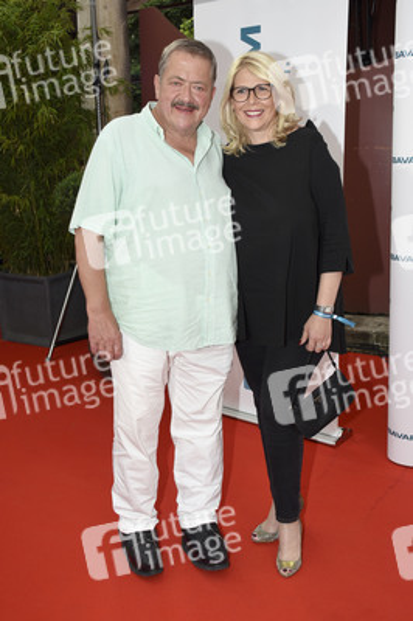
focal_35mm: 36
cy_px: 310
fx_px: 621
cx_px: 206
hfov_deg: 36.8
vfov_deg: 53.2
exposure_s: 1/160
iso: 320
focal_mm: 24
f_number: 5.6
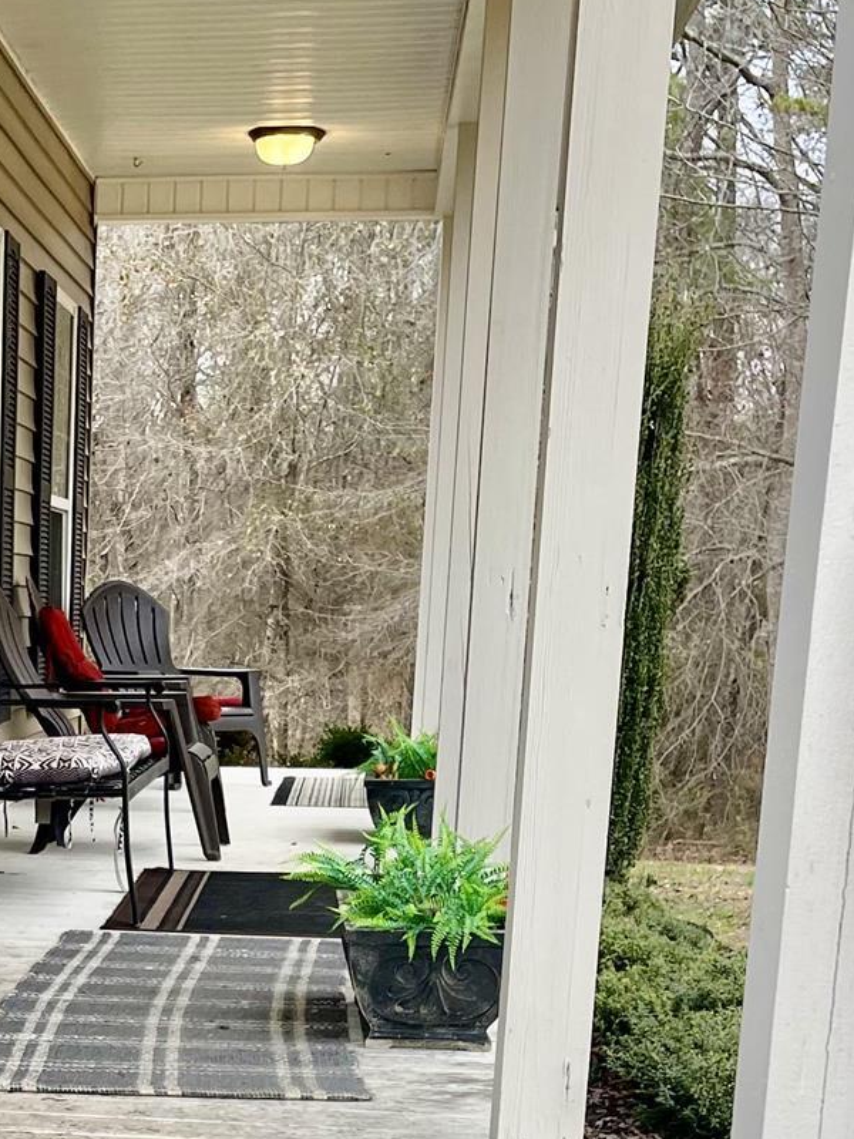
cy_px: 1213
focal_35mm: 72
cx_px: -75
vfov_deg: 25.3
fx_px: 2368
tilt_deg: -14.6
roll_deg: -1.5
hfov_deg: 19.6
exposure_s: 1/433
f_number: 1.6
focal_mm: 5.1
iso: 32
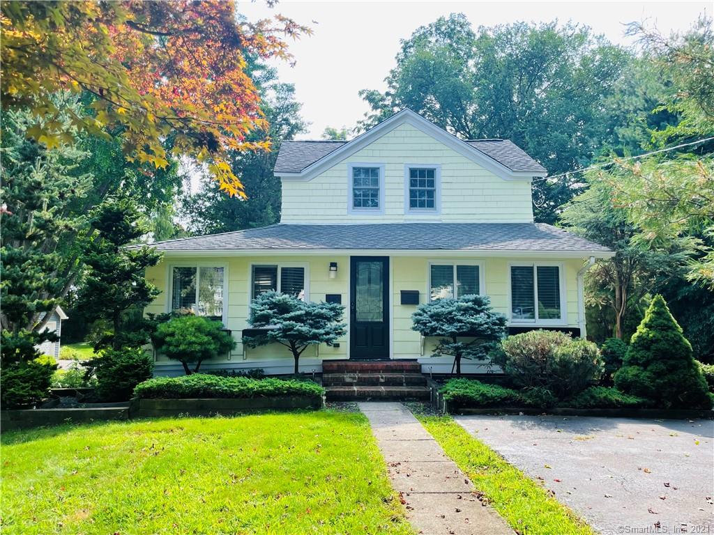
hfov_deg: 67.3
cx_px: 357
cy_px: 268
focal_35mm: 26
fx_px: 536
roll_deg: -0.2
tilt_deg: +5.5
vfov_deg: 53.1
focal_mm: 4.2
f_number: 1.6
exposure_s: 1/754
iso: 32
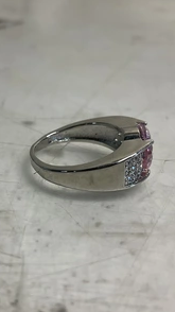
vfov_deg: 47.4
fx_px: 355
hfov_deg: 27.4
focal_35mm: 43
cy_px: 156
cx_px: 48
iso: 50
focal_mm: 3
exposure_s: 1/120
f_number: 1.8
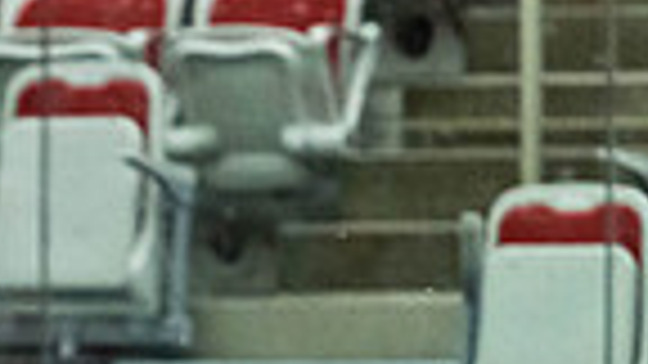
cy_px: 753
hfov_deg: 2.2
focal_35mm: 970
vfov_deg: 1.3
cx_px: -386
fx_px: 16667
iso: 2800
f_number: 2.8
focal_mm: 185
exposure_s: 1/640
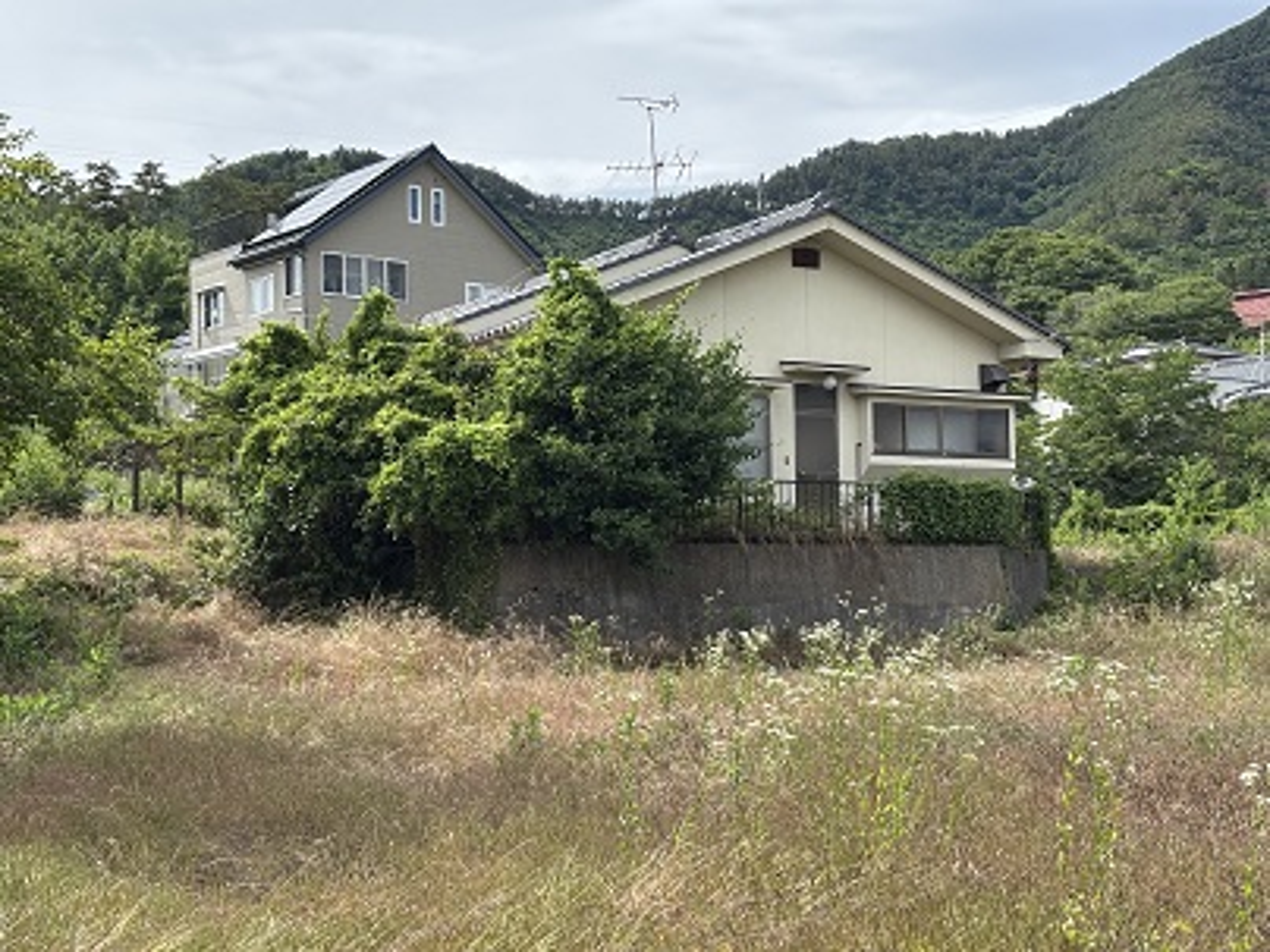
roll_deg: +1.6
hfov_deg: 36.8
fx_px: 1908
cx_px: 635
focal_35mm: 52
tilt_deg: +2.9
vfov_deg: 28.0
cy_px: 476
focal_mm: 5.96
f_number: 1.6
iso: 40
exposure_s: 1/1499
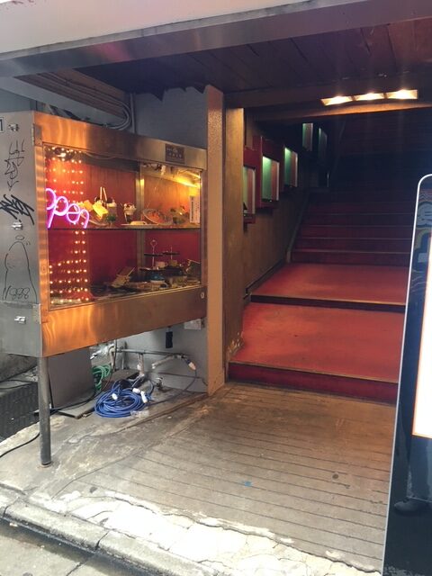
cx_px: 216
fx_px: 483
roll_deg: -0.2
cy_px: 288
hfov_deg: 48.2
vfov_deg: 61.7
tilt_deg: -6.4
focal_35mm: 29
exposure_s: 1/30
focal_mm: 4.15
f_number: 2.2
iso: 80
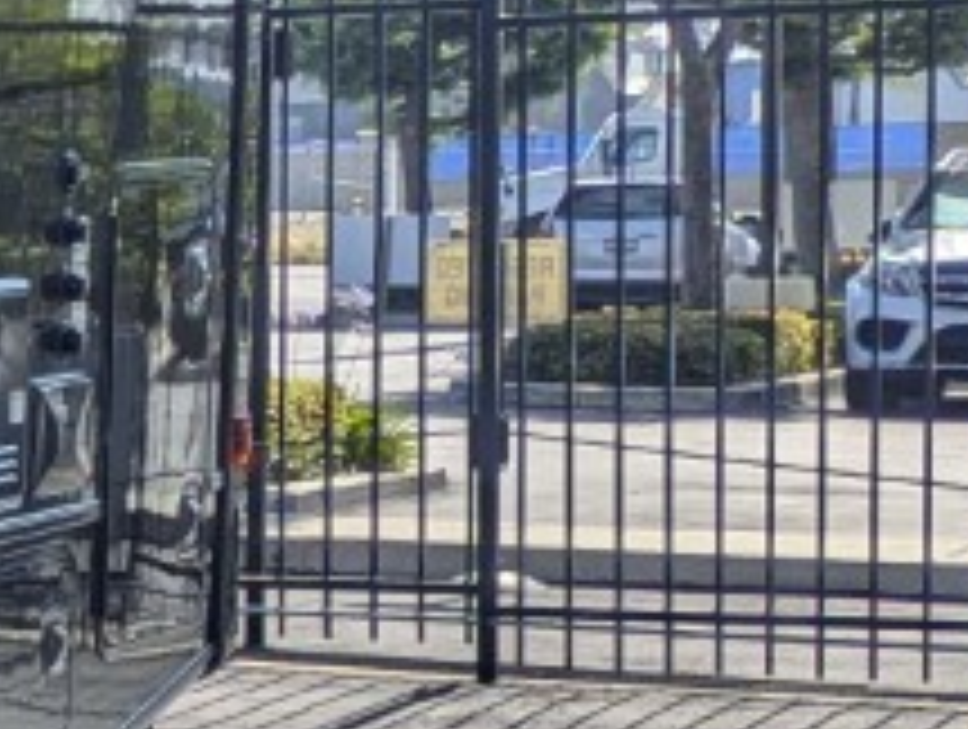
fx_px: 4370
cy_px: 436
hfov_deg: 9.4
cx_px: -2091
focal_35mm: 156
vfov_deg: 9.5
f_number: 1.85
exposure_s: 1/2513
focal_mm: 6.81
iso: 50
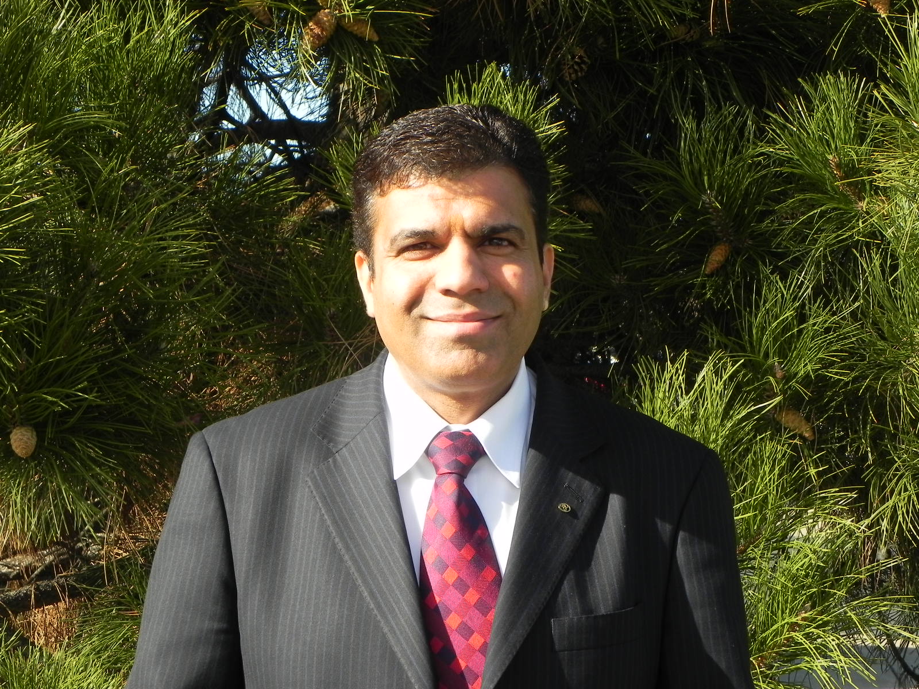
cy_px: 344
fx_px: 2257
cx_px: 460
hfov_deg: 23.0
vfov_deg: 17.4
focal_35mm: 85
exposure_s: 1/246
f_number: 5.6
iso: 160
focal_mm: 15.1
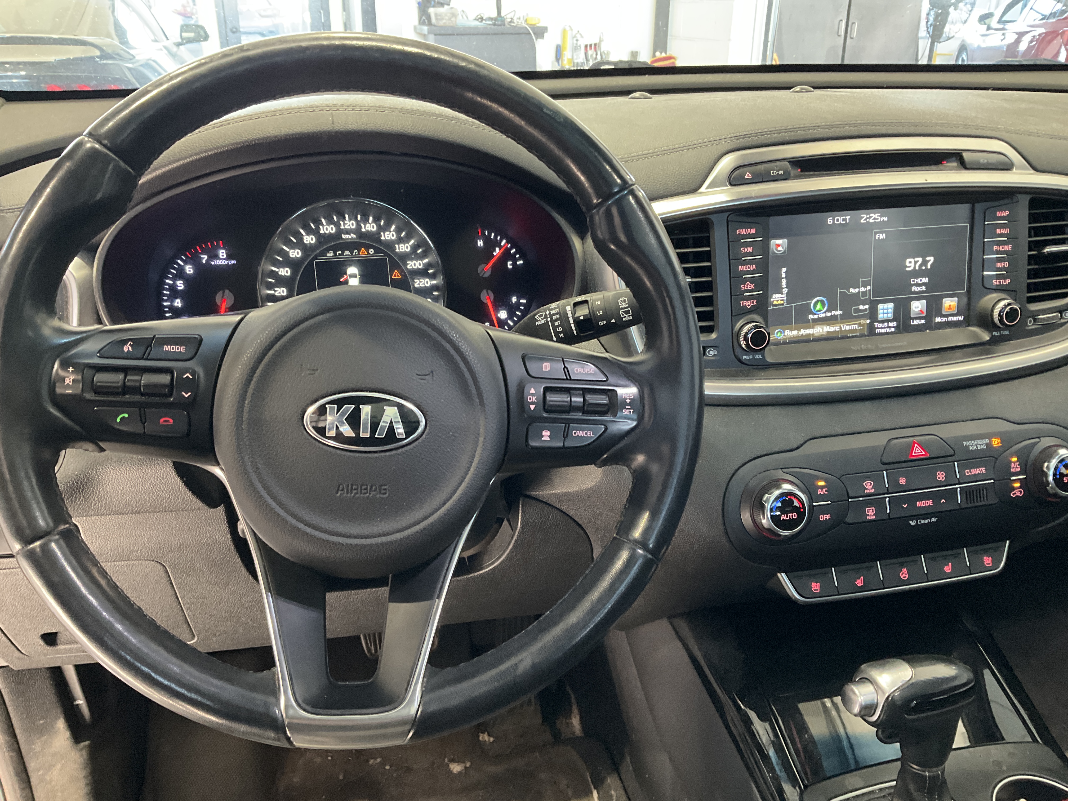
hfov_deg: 61.7
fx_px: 895
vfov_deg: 48.2
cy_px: 400
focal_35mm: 29
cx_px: 534
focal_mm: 3
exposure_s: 1/40
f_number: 1.8
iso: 320
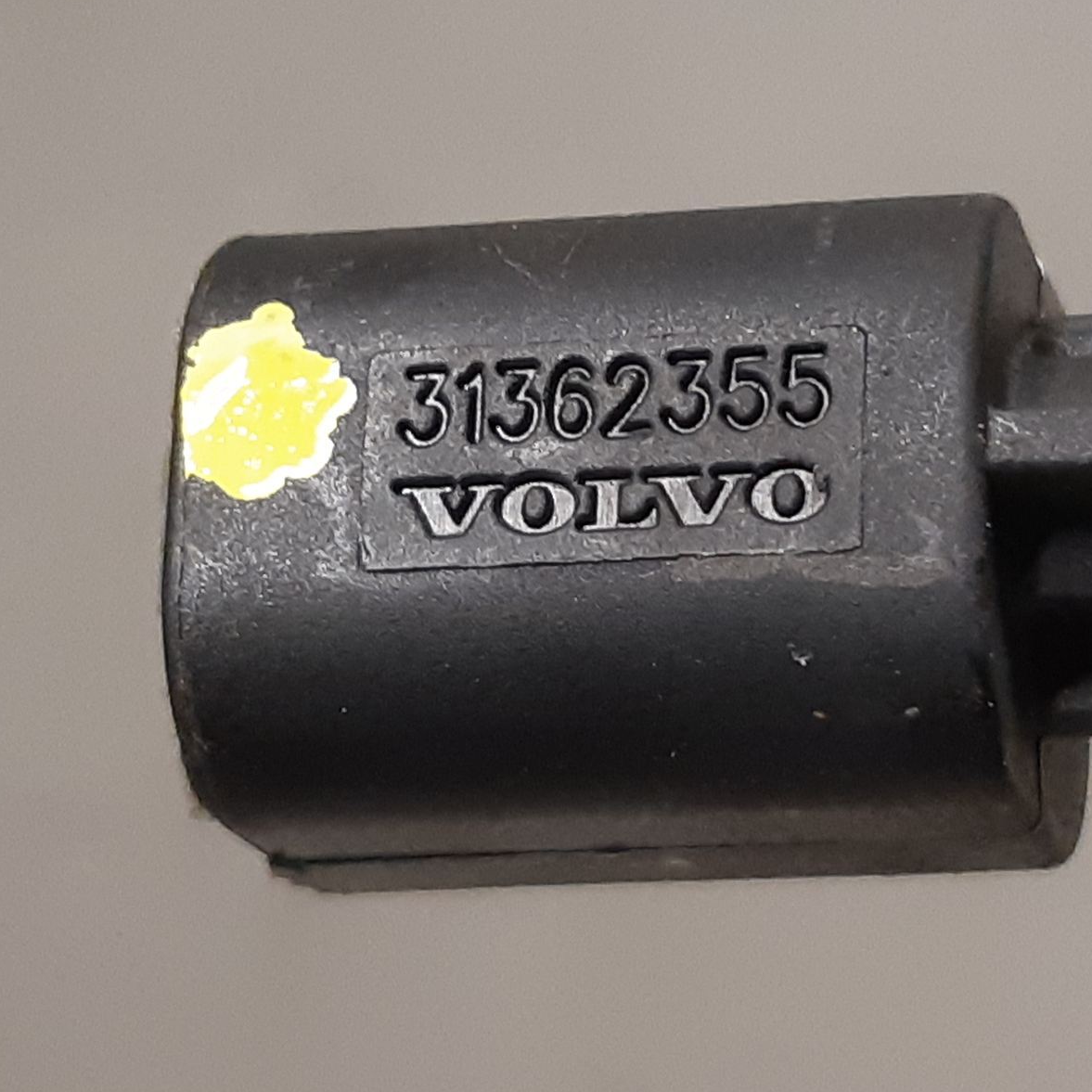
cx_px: 585
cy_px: 403
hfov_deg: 41.8
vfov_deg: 41.5
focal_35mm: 40
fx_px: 1428
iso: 200
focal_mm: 3.93
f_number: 1.7
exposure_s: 1/50
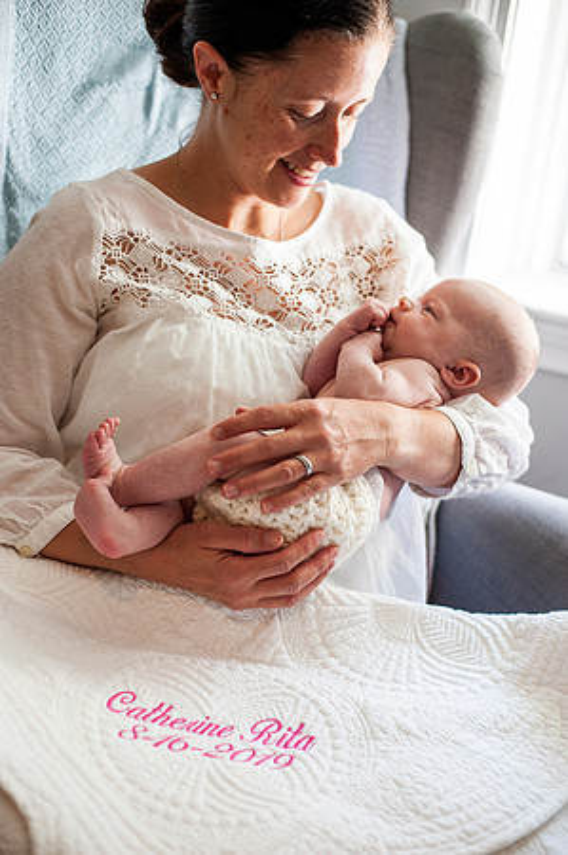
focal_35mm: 50
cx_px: 284
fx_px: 1186
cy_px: 428
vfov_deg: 39.6
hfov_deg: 26.9
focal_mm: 50
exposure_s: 1/200
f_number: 2.5
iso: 800
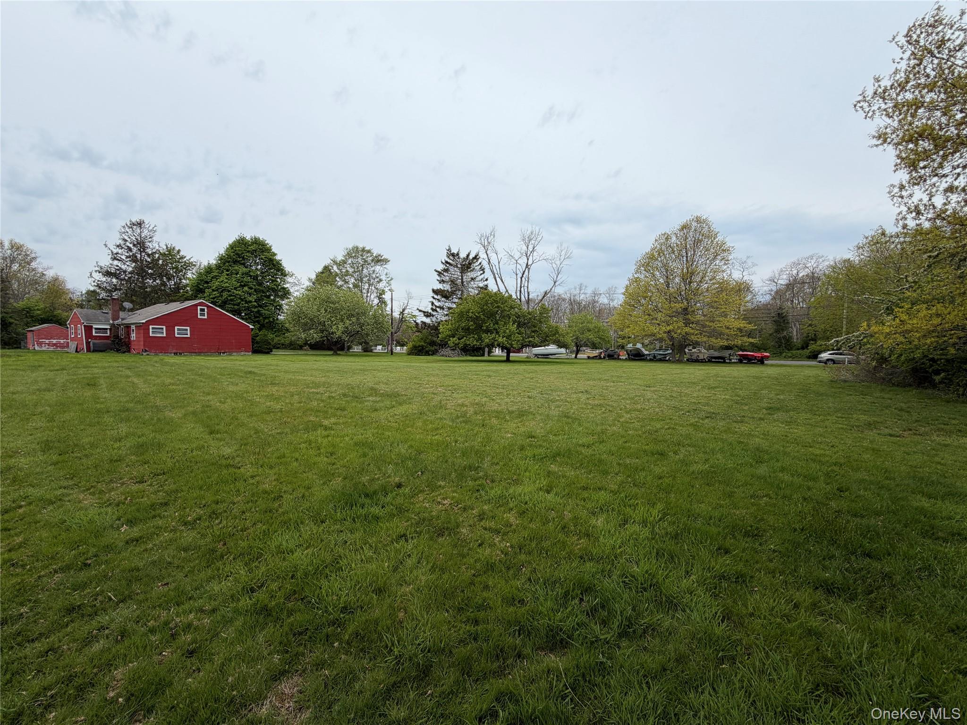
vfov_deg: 85.7
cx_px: 484
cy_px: 362
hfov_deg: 102.1
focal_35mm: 14
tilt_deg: -2.2
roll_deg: -0.2
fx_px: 391
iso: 25
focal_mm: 2.22
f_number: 2.2
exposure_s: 1/770
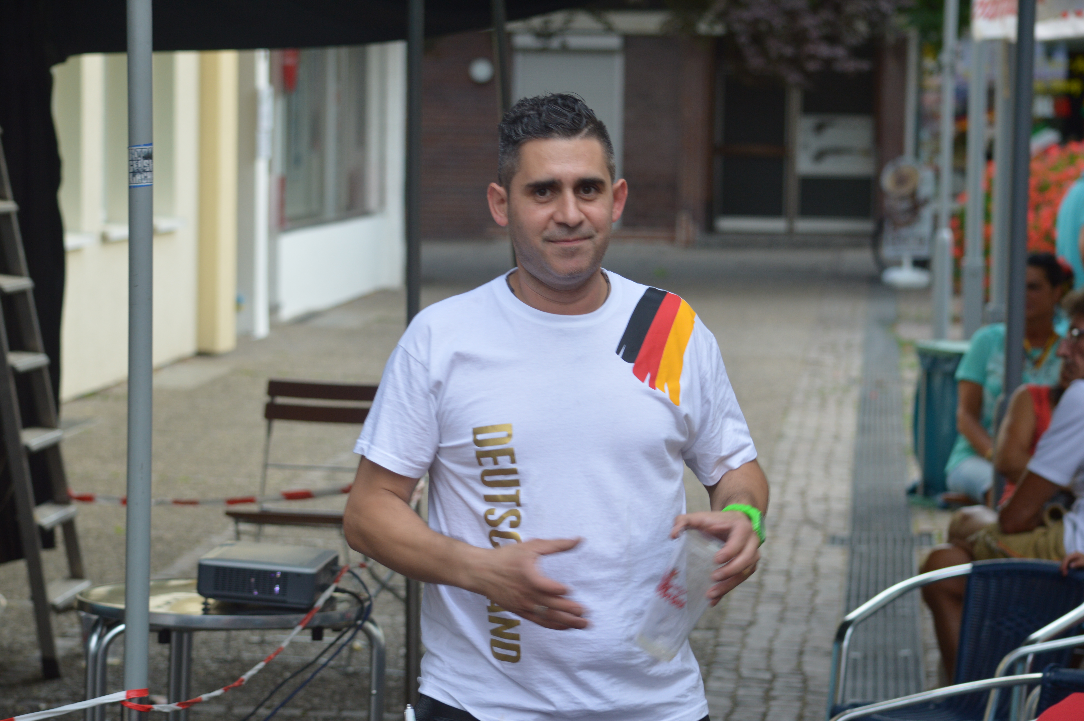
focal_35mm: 117
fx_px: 3520
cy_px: 360
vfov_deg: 11.7
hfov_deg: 17.5
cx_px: 542
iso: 250
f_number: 4.5
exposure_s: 1/125
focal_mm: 78
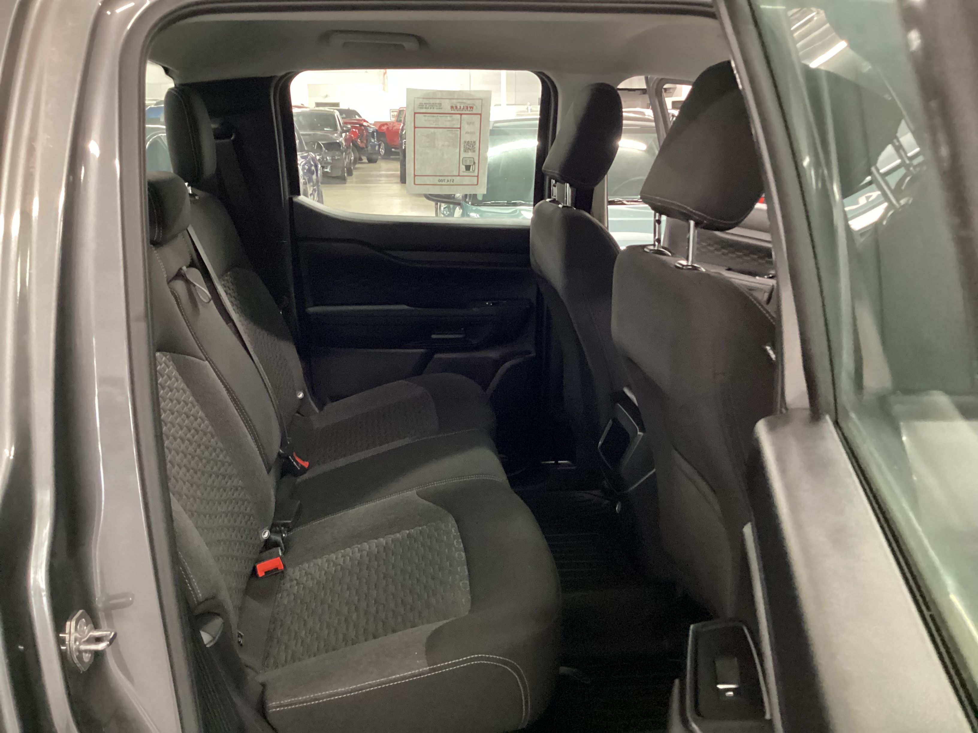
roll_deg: +0.4
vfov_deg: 45.4
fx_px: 876
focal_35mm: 31
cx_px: 489
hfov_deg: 58.4
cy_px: 366
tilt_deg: -17.1
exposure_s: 1/20
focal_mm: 3.3
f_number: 2.4
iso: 640
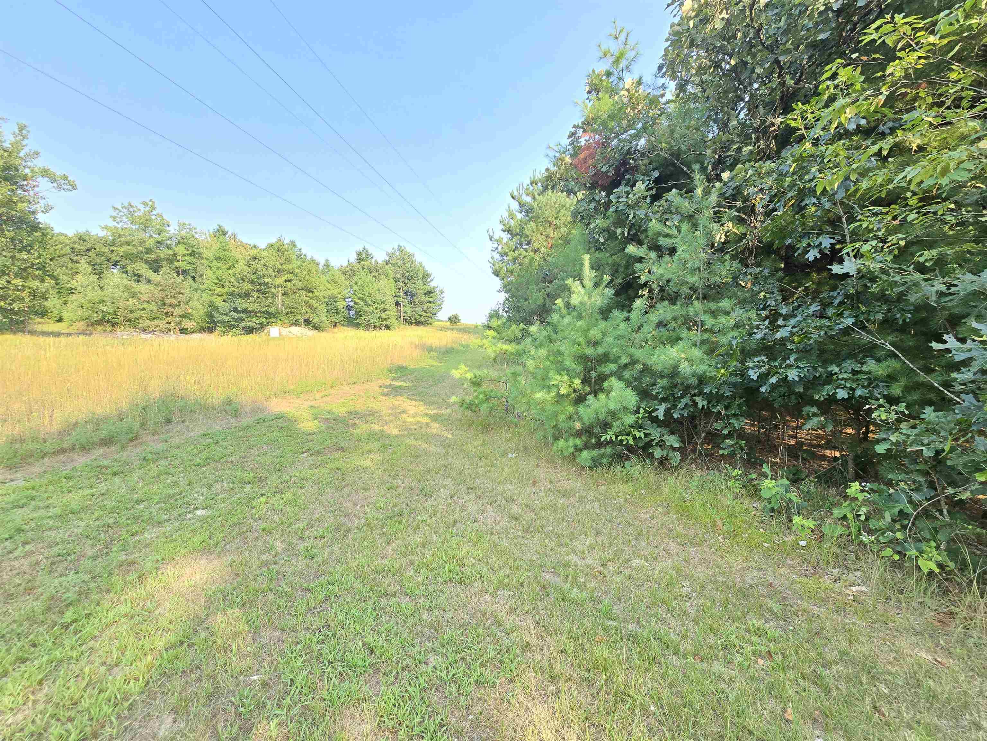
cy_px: 370
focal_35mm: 13
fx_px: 371
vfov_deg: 89.9
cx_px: 494
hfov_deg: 106.2
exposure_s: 1/160
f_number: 2.2
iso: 50
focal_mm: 2.2
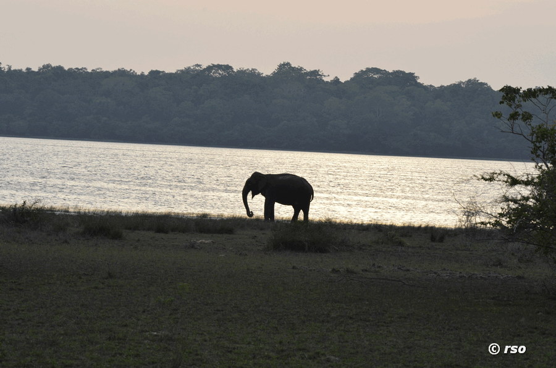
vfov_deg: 6.1
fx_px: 3468
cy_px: 184
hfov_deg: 9.2
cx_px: 278
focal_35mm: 225
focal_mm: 150
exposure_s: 1/200
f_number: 14
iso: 800
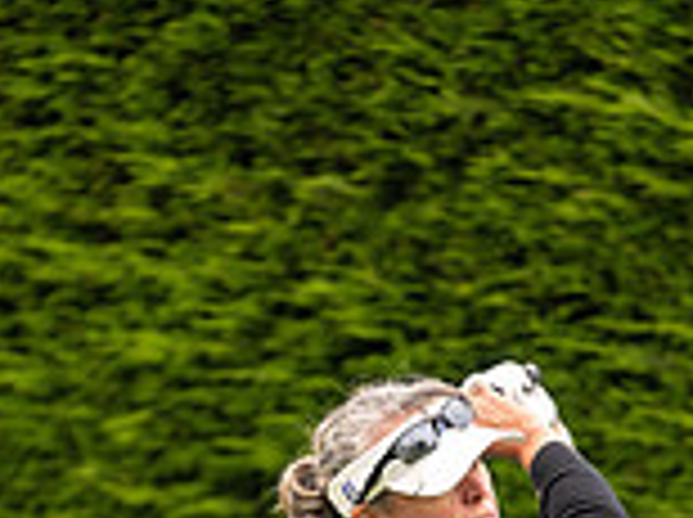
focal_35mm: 844
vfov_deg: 1.8
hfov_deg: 2.4
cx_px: 292
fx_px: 16870
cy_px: 995
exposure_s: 1/1000
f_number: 4
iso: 500
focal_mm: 300
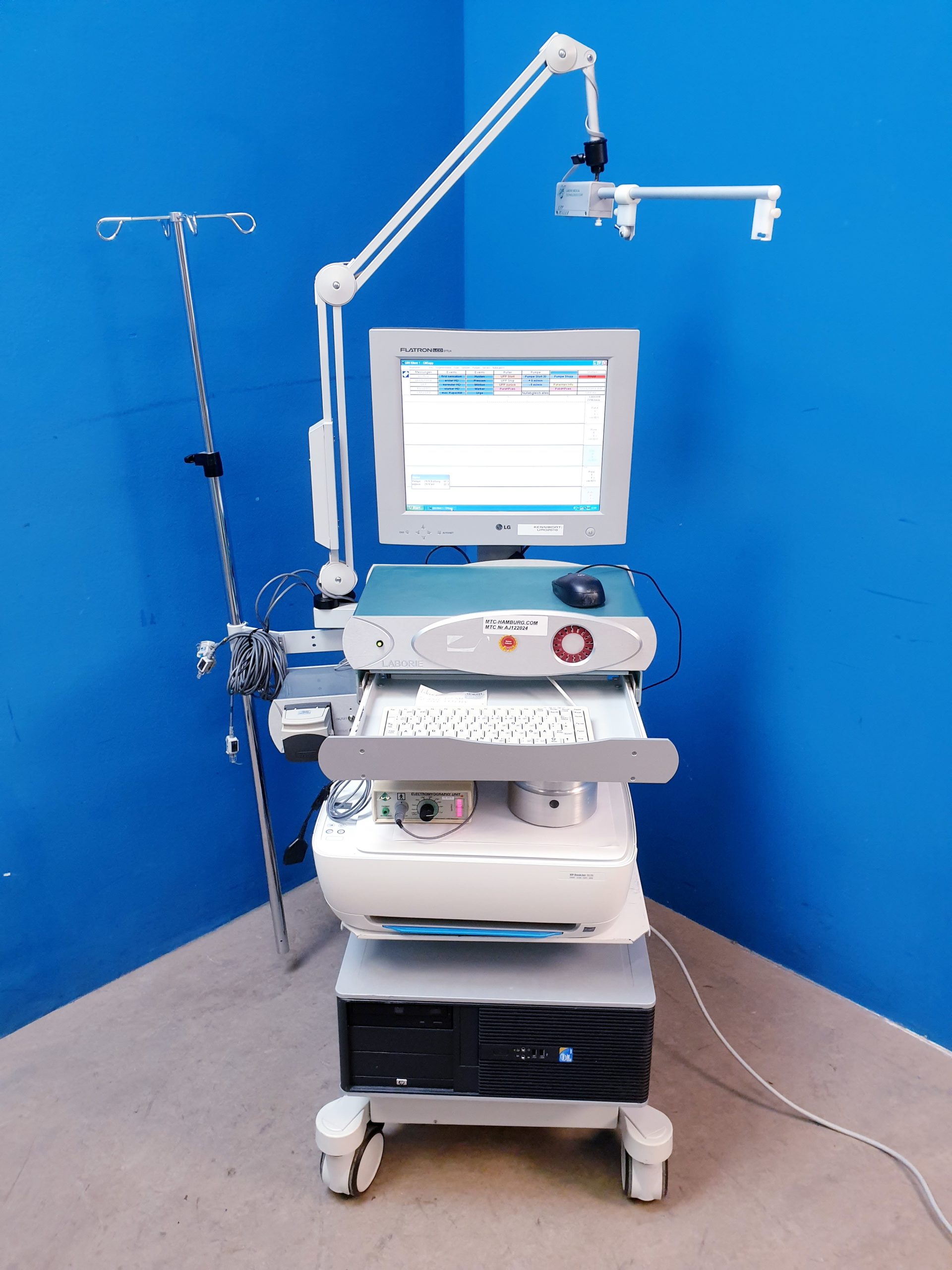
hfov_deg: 53.1
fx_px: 953
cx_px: 476
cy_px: 635
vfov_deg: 67.3
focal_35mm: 26
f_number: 2.4
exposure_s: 1/50
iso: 200
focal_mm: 4.3
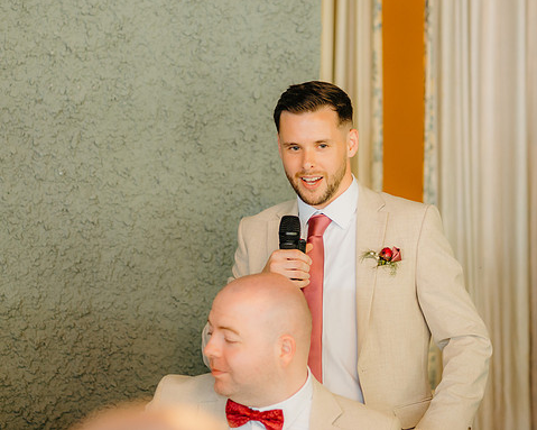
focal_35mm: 163
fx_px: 2590
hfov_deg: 11.8
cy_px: 197
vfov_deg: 9.5
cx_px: 289
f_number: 1.8
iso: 800
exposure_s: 1/200
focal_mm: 85
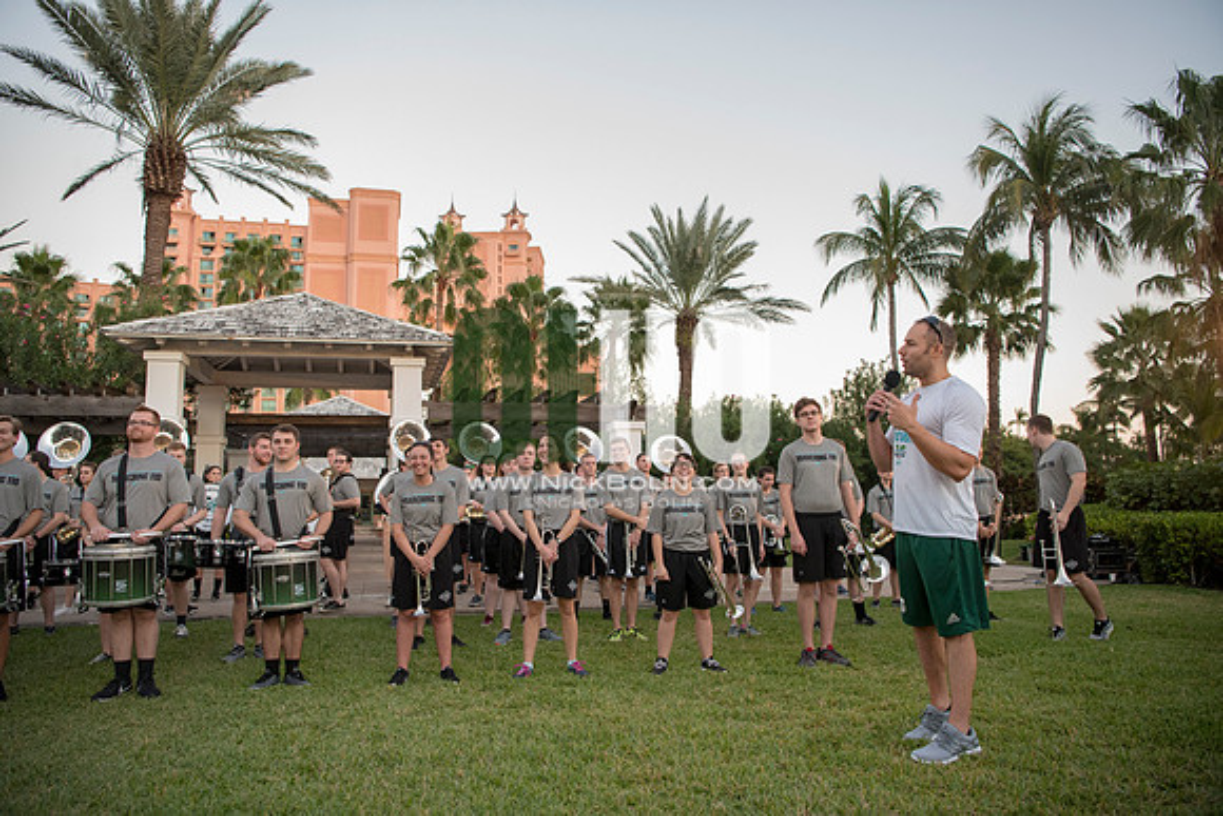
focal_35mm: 24
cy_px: 408
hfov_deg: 73.7
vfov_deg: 53.2
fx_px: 815
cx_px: 612
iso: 2000
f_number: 3.2
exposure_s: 1/400
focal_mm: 24
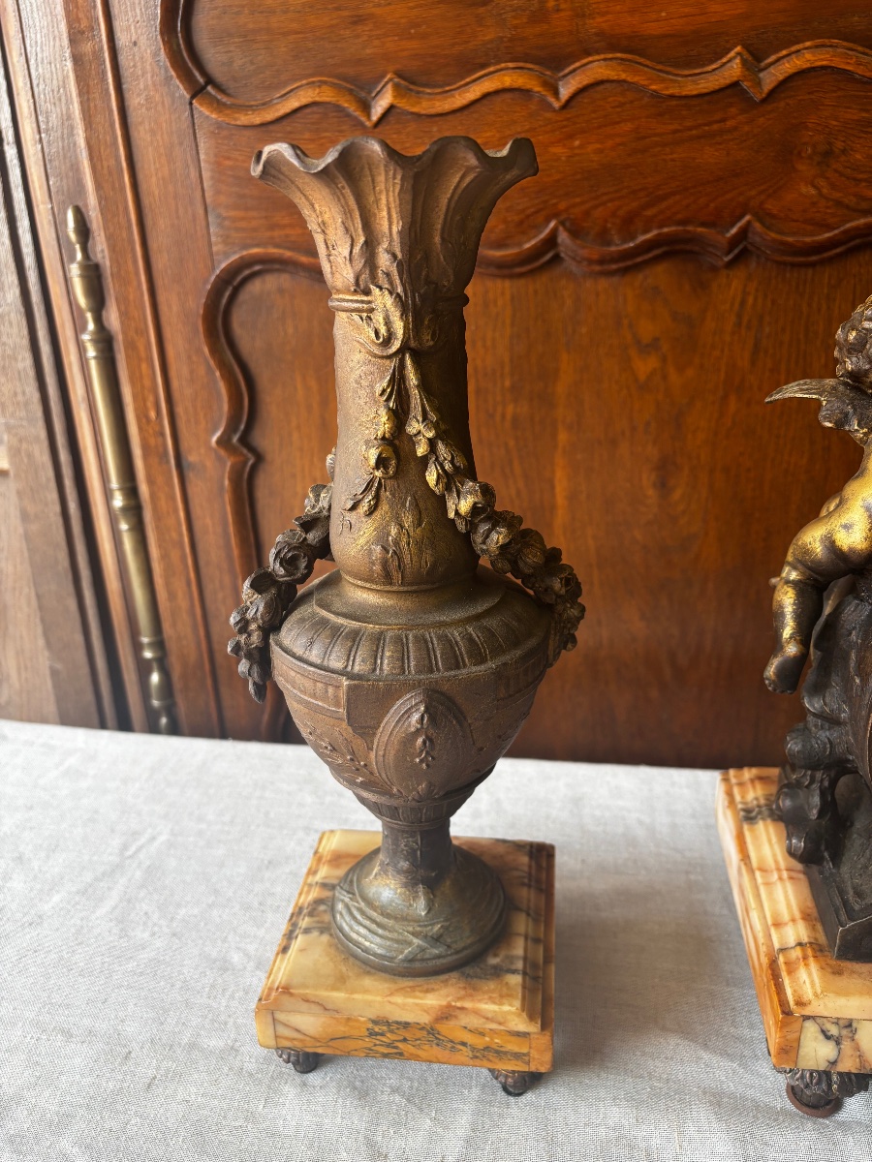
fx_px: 873
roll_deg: +2.2
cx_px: 436
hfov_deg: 53.1
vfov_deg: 67.3
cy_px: 581
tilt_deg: -22.3
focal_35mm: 26
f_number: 1.6
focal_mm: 5.96
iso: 80
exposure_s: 1/100
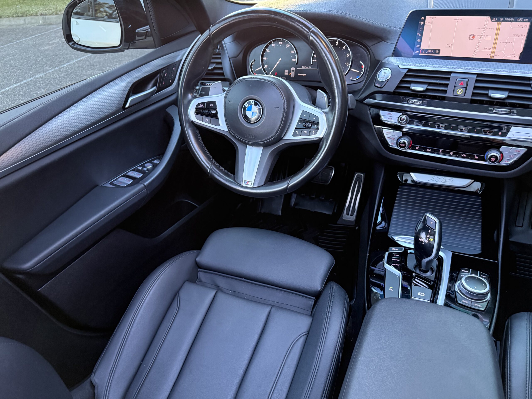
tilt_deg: -36.8
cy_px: 200
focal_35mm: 24
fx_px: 369
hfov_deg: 71.6
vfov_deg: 56.8
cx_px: 266
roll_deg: +6.1
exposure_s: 1/49
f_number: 1.78
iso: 640
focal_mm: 6.76
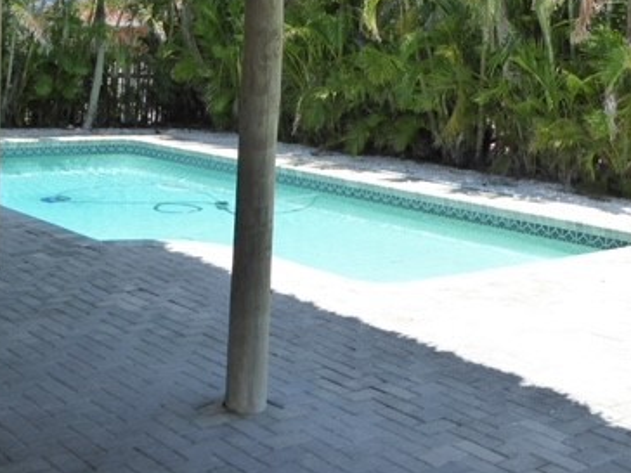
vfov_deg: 28.1
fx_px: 930
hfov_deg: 37.4
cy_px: 114
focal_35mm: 51
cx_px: 258
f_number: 3.5
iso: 200
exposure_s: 1/500
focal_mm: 5
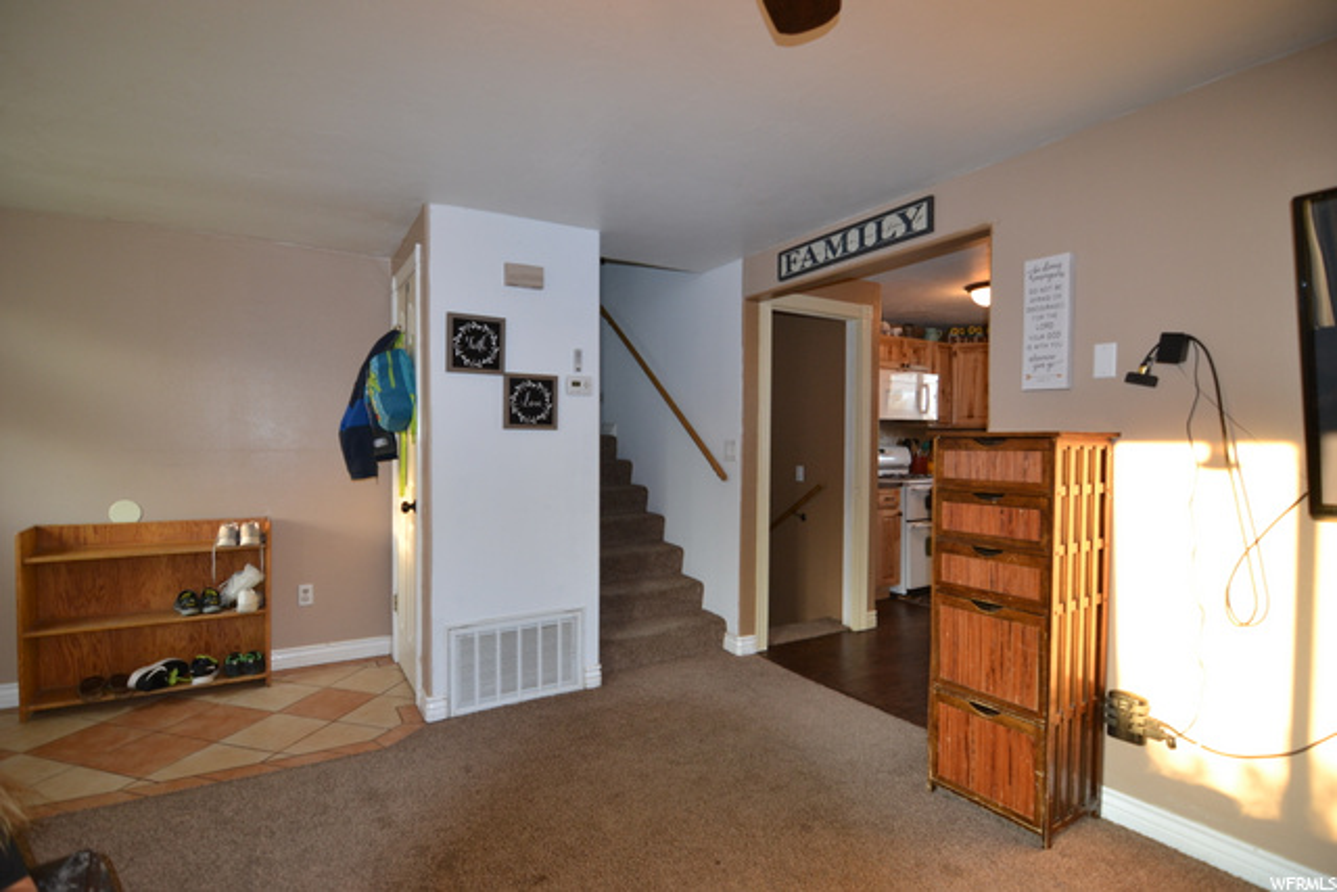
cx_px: 668
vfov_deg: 72.1
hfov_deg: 95.0
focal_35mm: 16
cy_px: 446
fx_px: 613
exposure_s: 1/60
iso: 400
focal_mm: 11
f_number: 3.2
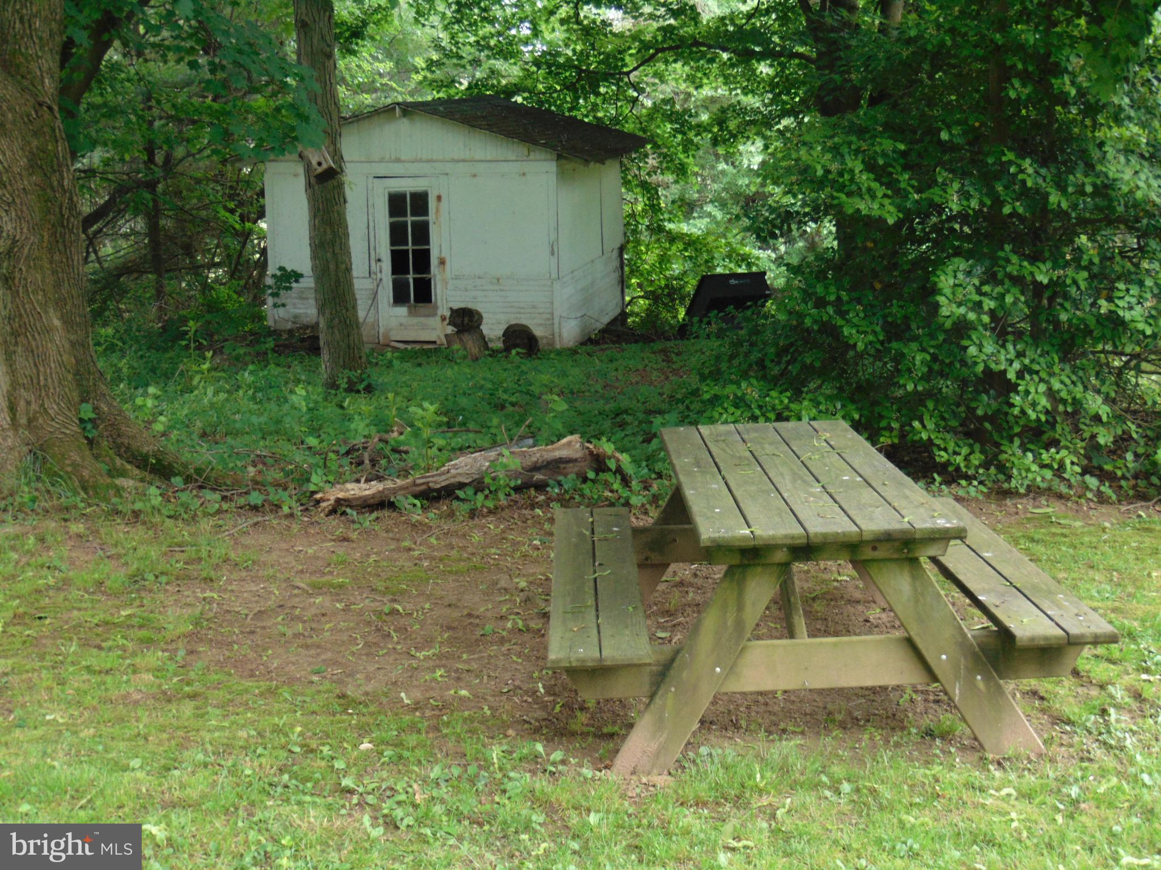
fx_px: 1677
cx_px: 580
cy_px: 435
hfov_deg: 38.2
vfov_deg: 29.1
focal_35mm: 50
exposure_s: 1/60
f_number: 3.5
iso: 200
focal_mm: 9
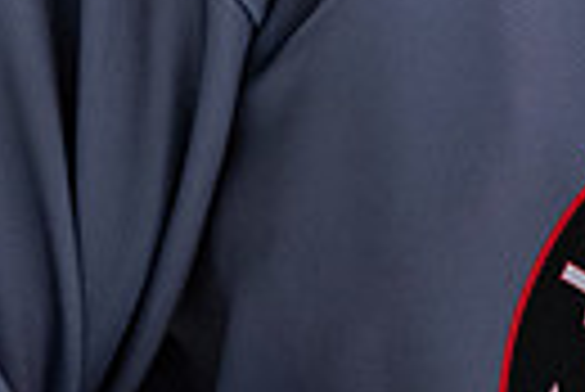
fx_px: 21767
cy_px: -462
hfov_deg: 1.5
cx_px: 976
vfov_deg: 1.0
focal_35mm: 1338
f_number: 3.2
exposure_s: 1/800
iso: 2000
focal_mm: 200
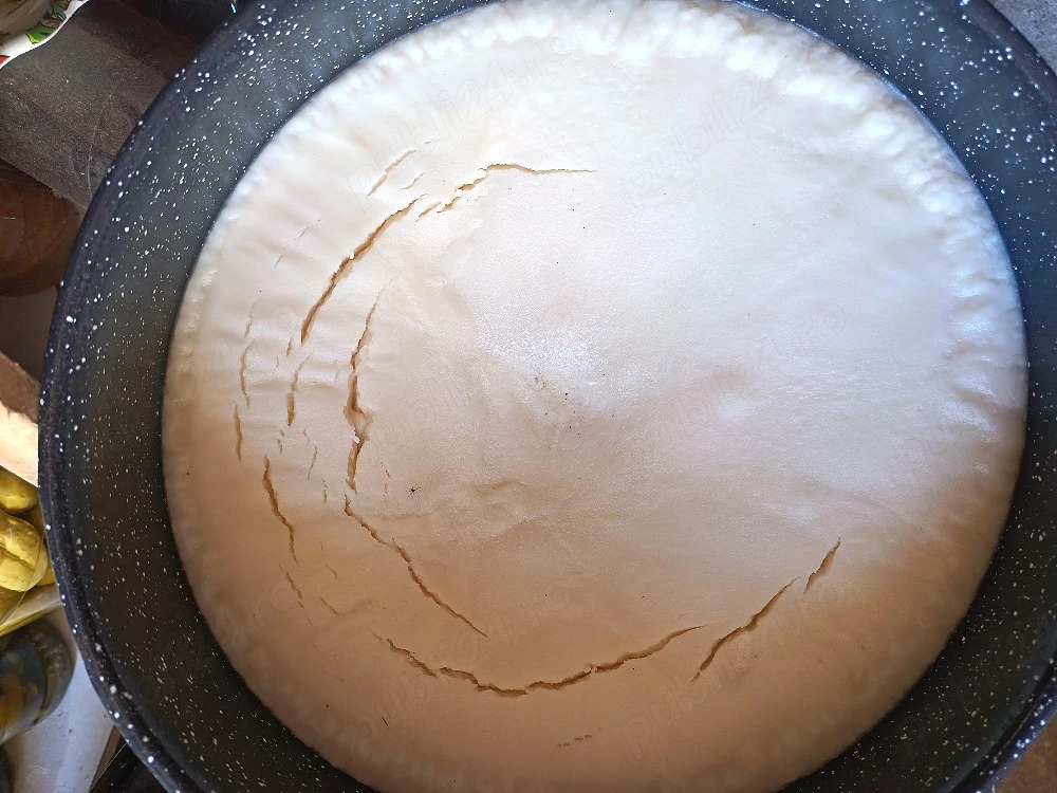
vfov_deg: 56.8
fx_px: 733
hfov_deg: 71.6
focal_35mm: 24
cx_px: 528
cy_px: 396
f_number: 1.75
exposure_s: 1/50
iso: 936
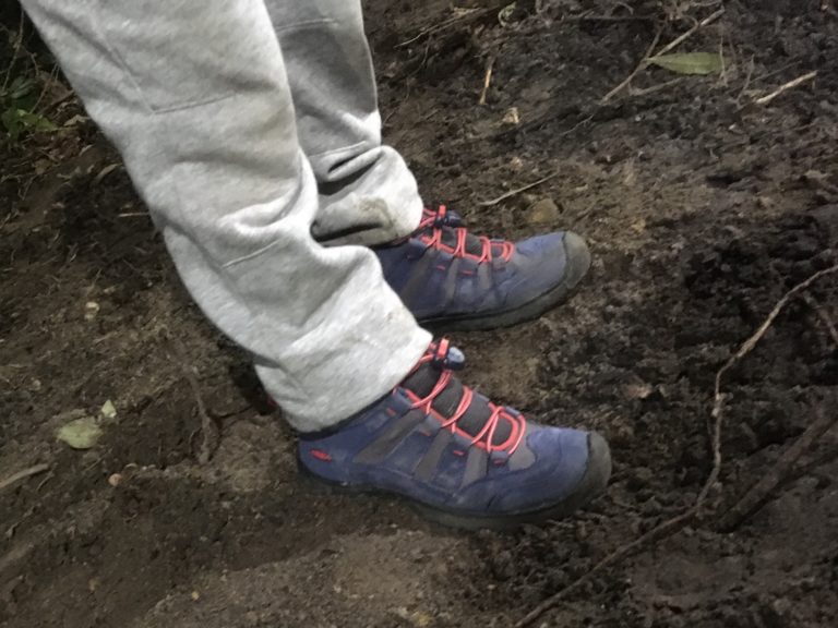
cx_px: 419
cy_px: 314
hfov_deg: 61.7
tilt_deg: -24.9
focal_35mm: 29
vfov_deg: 48.2
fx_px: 702
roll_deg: +32.0
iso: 640
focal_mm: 4.15
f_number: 2.2
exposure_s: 1/17
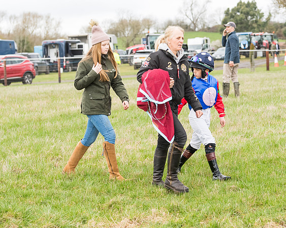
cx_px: 143
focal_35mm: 118
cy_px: 114
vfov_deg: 13.0
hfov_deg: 16.3
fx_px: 1001
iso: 400
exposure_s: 1/1250
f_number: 4
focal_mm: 70
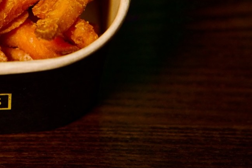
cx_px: -45
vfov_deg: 7.2
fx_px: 1322
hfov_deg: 10.7
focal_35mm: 189
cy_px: -22
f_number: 4
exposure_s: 1/250
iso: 2000
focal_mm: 73
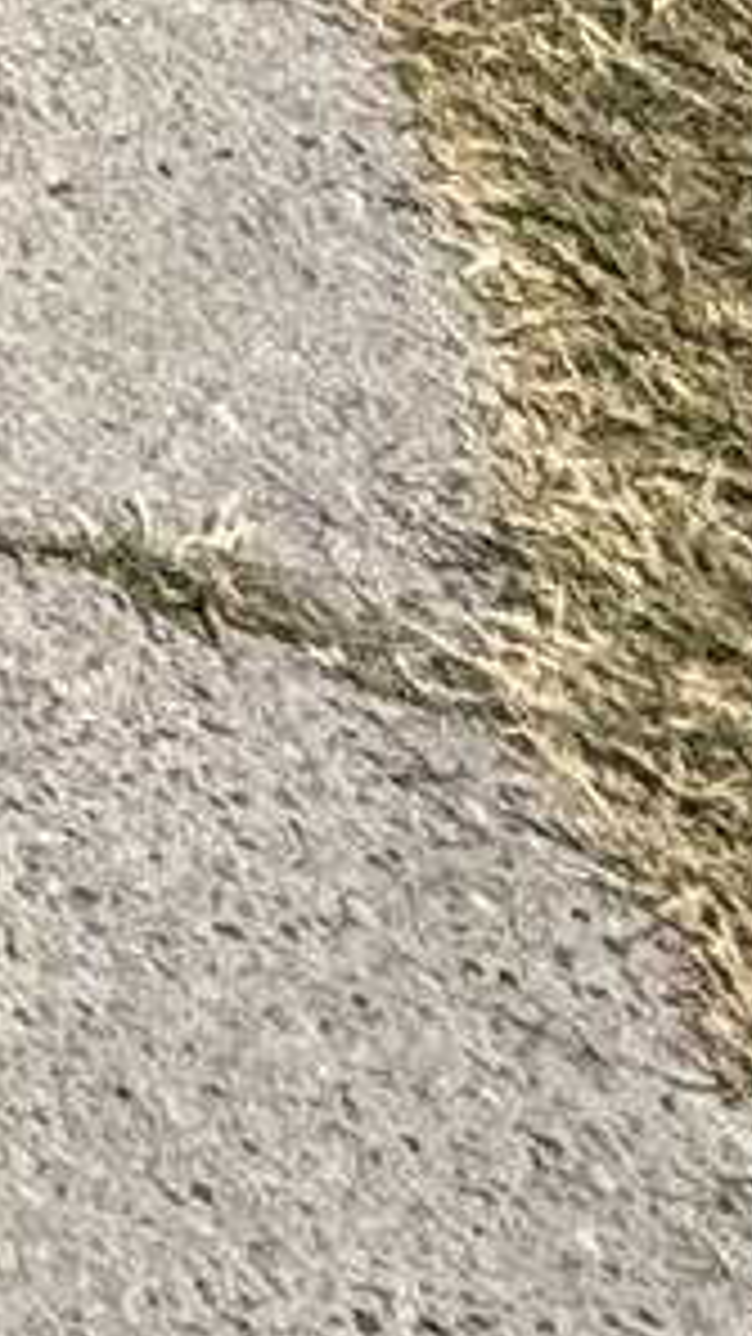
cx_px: -3665
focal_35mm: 154
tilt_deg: +3.2
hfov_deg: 5.1
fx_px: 5461
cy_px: -3374
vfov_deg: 9.1
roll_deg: -2.5
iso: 50
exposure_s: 1/2717
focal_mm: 2.22
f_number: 2.2
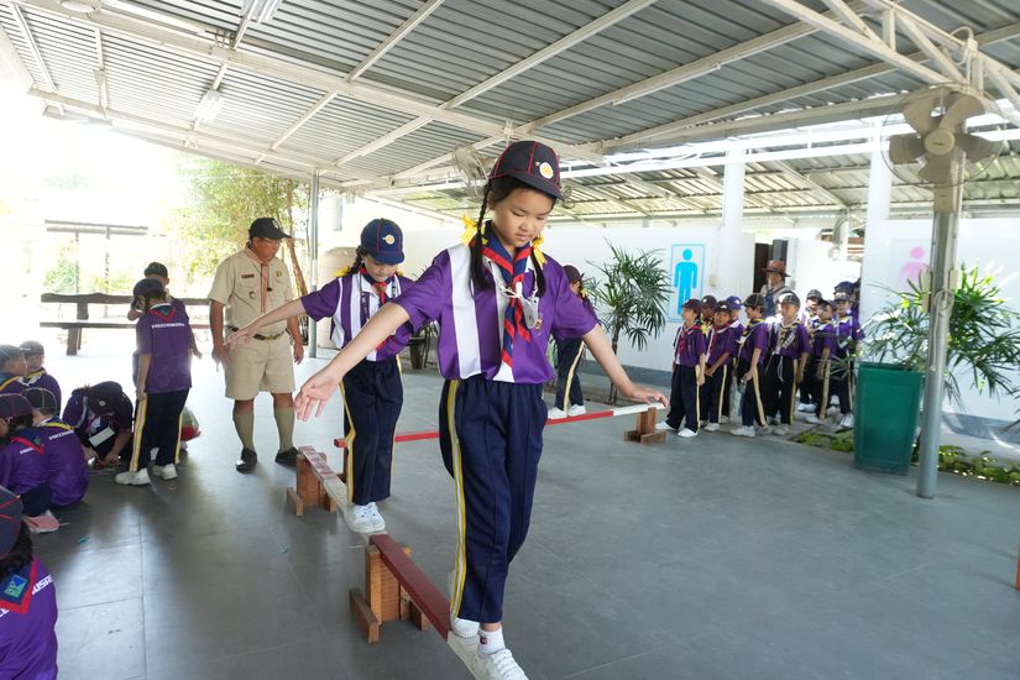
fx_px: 680
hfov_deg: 73.7
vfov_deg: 53.1
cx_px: 510
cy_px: 340
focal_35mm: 24
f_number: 5.6
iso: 3200
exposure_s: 1/200
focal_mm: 16
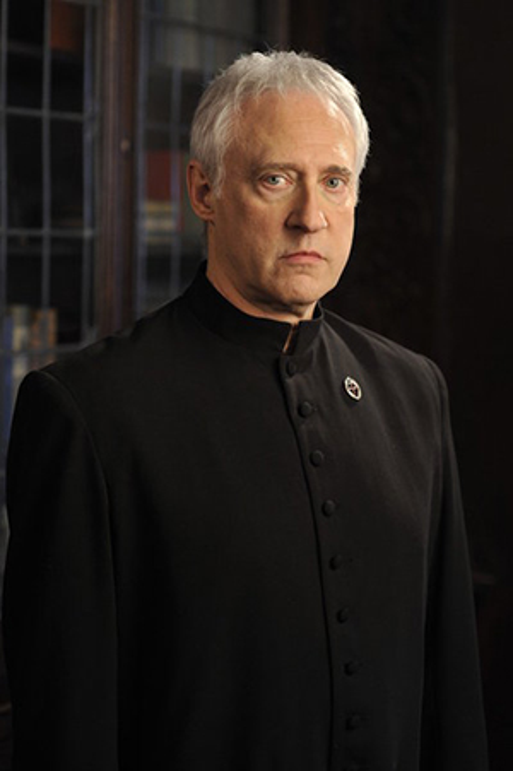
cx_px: 256
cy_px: 386
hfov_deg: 16.0
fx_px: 1820
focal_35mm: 85
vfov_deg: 23.9
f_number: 3.2
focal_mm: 85
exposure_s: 1/60
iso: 1600
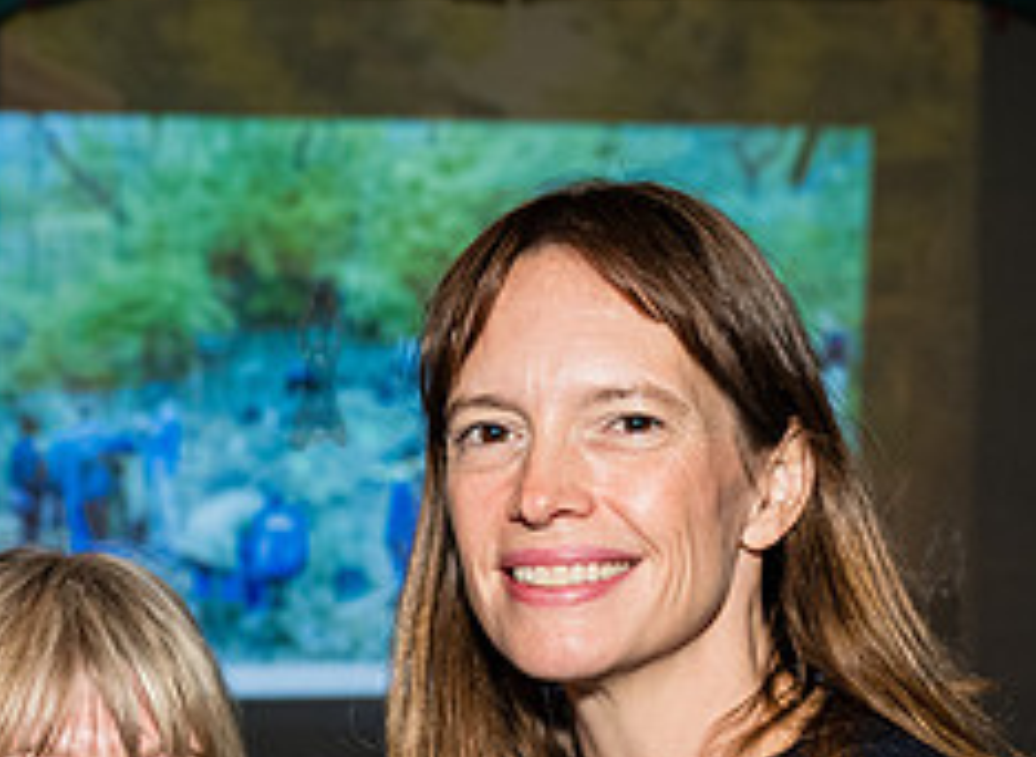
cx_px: 272
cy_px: 857
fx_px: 3084
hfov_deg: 19.0
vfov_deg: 13.7
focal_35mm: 104
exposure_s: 1/200
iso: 4000
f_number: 4
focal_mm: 35
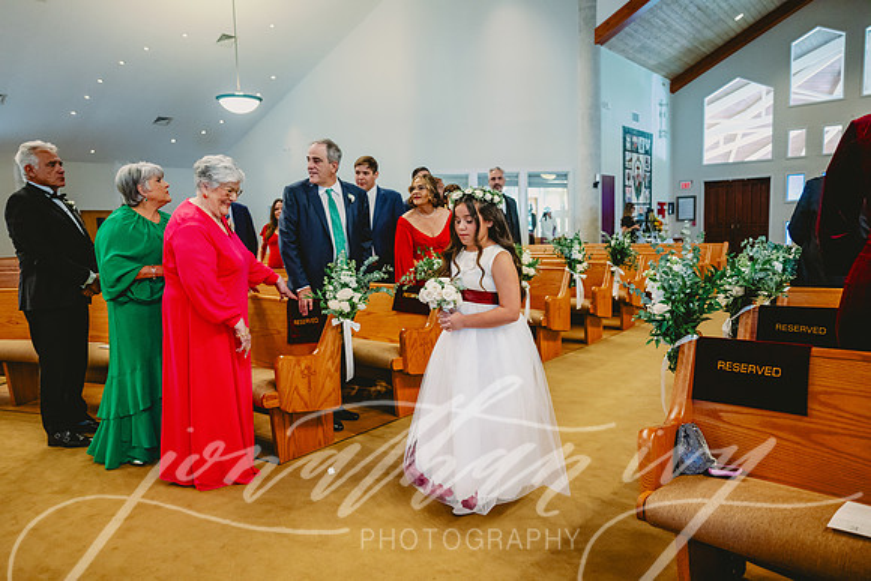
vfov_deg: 53.2
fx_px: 581
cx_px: 436
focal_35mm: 24
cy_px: 290
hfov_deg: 73.7
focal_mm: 24
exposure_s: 1/320
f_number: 2.8
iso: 2500
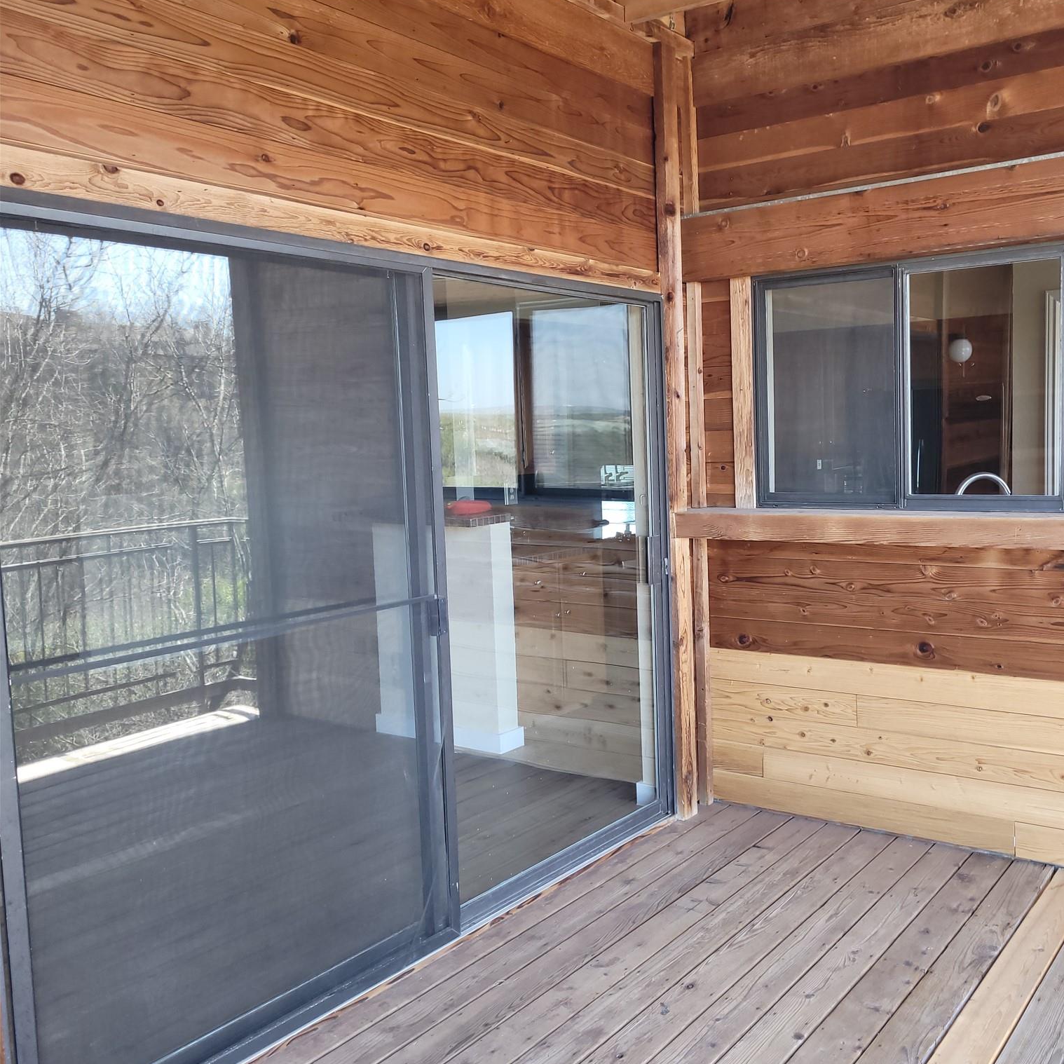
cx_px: 717
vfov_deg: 52.5
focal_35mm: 31
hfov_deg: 51.5
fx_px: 1078
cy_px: 531
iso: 64
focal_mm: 5.4
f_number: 1.8
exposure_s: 1/60
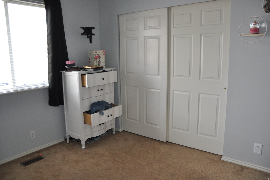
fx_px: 202
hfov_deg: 67.4
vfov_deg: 47.8
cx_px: 135
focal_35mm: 27
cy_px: 90
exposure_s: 1/125
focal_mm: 18
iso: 640
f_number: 3.5
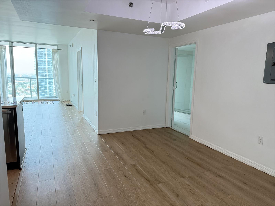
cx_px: 138
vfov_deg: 56.8
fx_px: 191
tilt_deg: -7.8
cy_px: 103
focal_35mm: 24
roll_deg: -1.4
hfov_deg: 71.6
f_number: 1.78
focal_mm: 6.76
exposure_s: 1/120
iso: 250
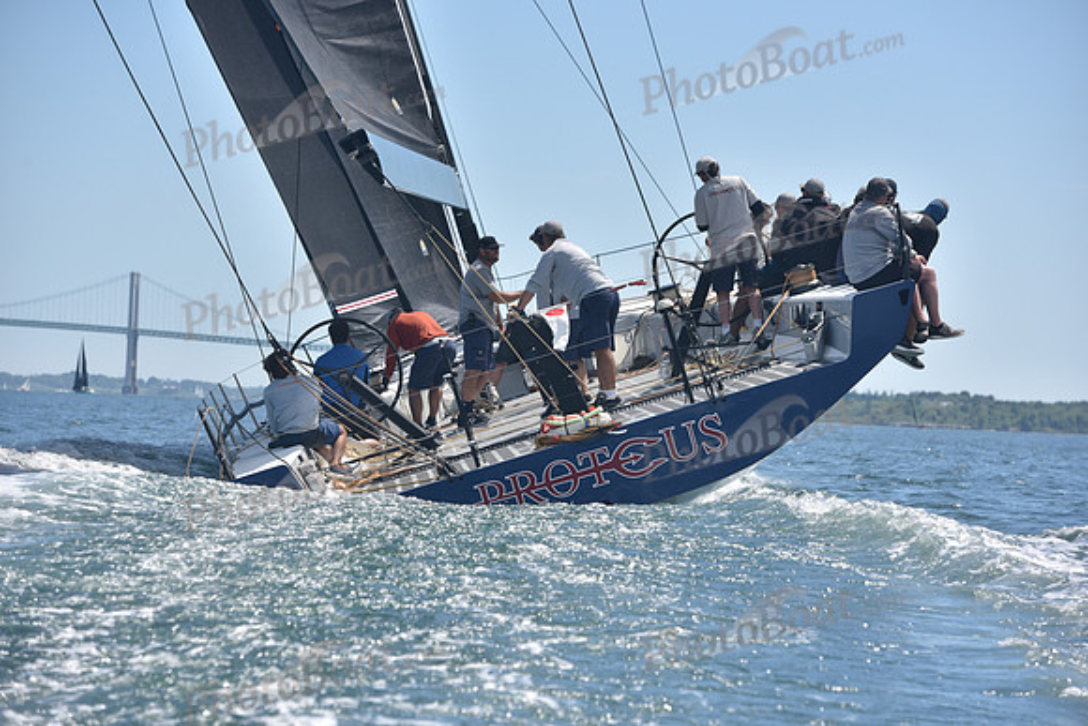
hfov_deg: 14.7
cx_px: 544
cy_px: 363
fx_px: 4232
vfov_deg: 9.8
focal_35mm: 140
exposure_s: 1/800
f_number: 6.3
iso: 320
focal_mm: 140
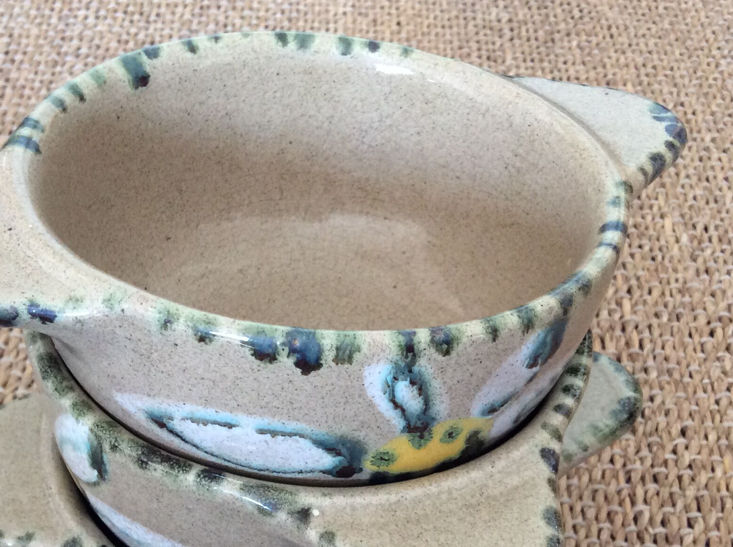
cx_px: 346
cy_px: 388
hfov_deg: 36.2
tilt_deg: -48.1
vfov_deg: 27.2
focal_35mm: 53
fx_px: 1121
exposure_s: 1/25
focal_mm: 3.3
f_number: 2.4
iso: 125
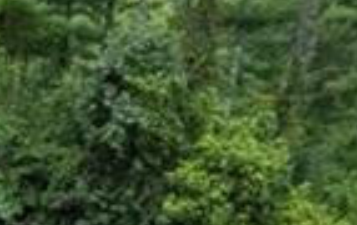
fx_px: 1560
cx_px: -592
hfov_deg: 10.5
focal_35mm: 160
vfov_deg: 7.6
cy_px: 556
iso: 100
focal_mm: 8.38
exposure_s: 1/640
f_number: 2.8
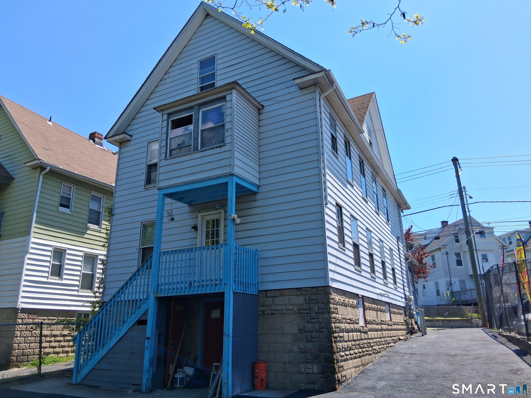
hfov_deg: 67.3
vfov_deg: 53.1
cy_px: 199
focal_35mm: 26
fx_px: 399
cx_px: 266
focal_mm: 3.98
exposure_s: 1/516
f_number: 1.8
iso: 25
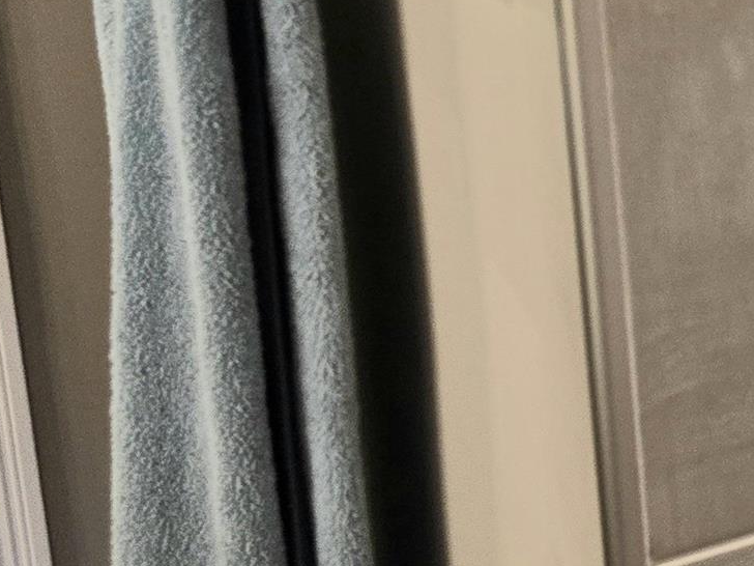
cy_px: -46
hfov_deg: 15.6
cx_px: 1559
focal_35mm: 97
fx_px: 2113
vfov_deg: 14.9
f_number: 1.7
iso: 200
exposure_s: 1/120
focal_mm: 6.3
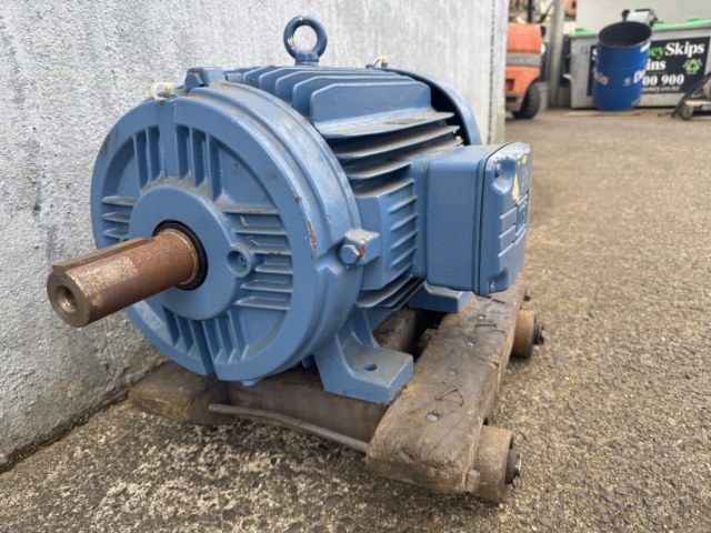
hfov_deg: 71.6
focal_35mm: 24
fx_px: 493
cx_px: 356
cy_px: 266
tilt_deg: -19.2
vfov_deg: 56.8
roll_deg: +3.0
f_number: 1.78
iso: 64
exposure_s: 1/181
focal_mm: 6.76
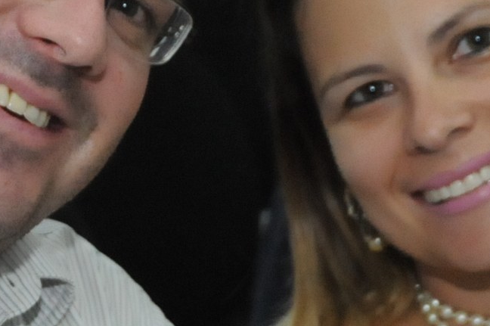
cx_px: 175
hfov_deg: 8.3
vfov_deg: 5.5
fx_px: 3373
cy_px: 235
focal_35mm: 248
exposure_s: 1/250
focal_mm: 50
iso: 3200
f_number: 7.1
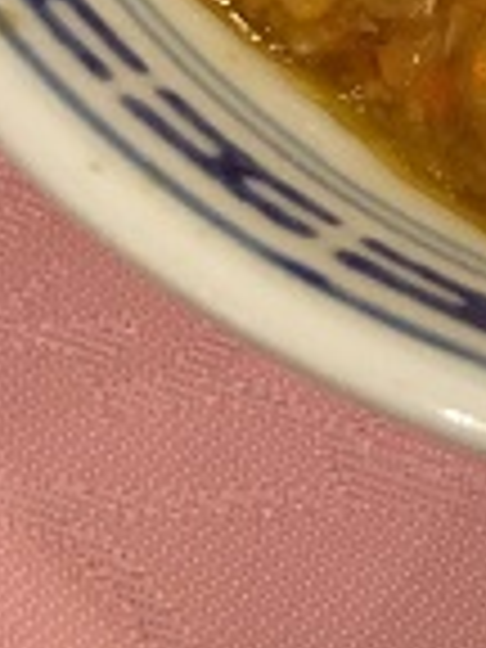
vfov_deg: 12.2
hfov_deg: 10.1
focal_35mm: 134
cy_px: -828
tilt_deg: -57.2
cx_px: 1022
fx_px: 2508
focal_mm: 4.15
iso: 125
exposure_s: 1/33
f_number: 2.2
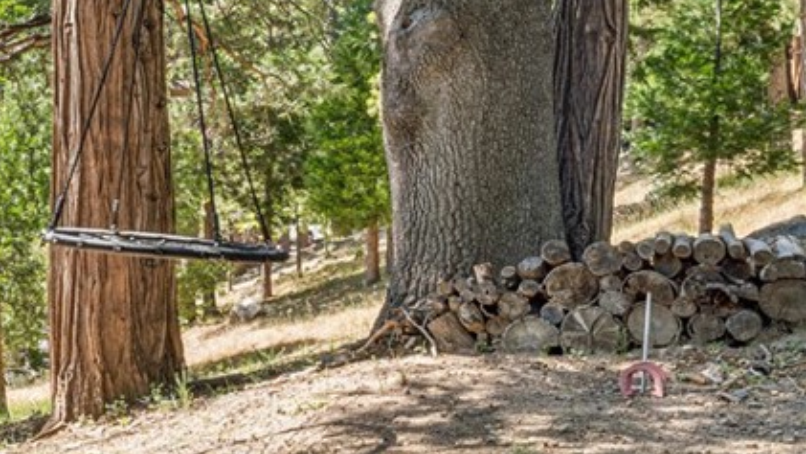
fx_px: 1208
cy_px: 159
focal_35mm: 57
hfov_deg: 30.9
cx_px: -172
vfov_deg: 21.2
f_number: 22
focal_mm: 22.2
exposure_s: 1/2.5
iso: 100
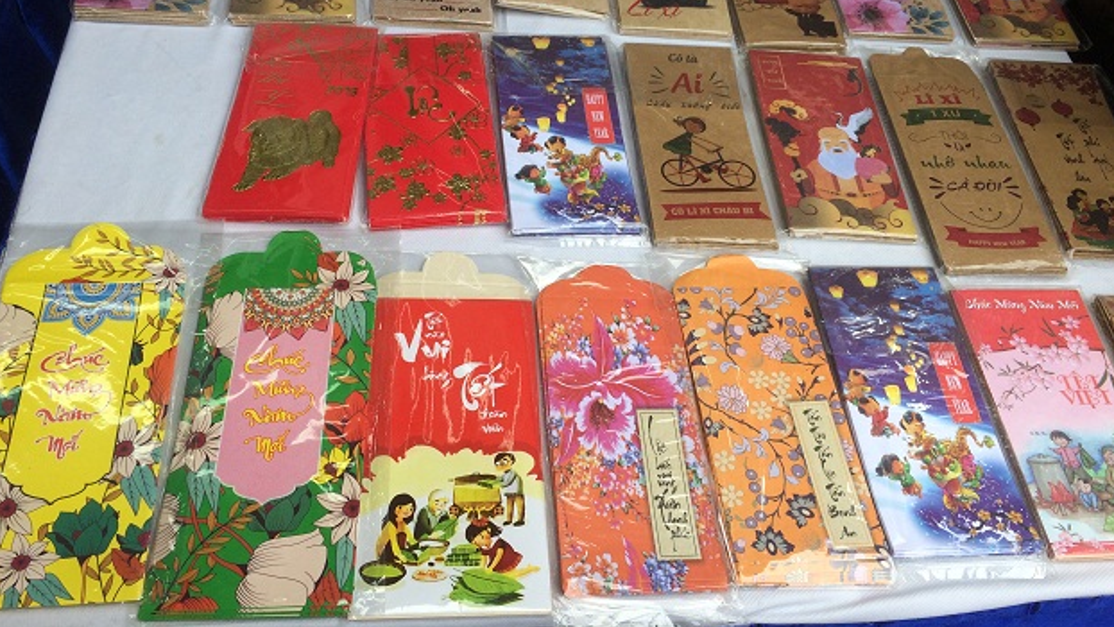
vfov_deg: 35.5
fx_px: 975
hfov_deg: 59.5
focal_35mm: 33
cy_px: 246
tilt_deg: -50.6
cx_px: 548
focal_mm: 4.15
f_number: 2.2
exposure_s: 1/336
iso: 32
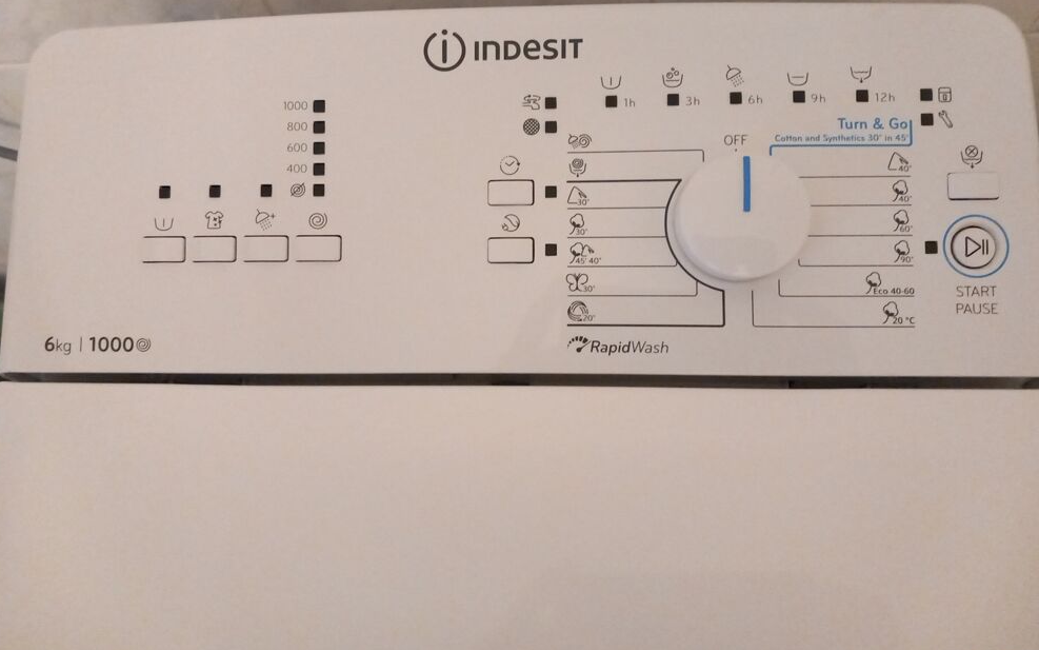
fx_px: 821
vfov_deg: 43.0
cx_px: 521
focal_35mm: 29
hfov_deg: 64.6
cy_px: 264
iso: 980
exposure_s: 1/33.3
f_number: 1.8
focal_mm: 4
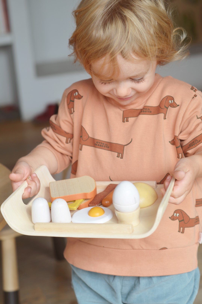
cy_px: 152
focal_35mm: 75
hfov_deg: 18.1
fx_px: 634
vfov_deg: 27.0
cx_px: 101
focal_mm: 50
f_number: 3.2
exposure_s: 1/100
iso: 100
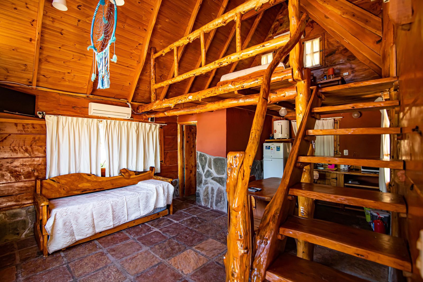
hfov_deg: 96.7
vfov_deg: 73.8
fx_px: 188
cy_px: 141
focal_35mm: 16
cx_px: 212
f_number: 4.5
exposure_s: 1/100
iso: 1000
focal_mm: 16
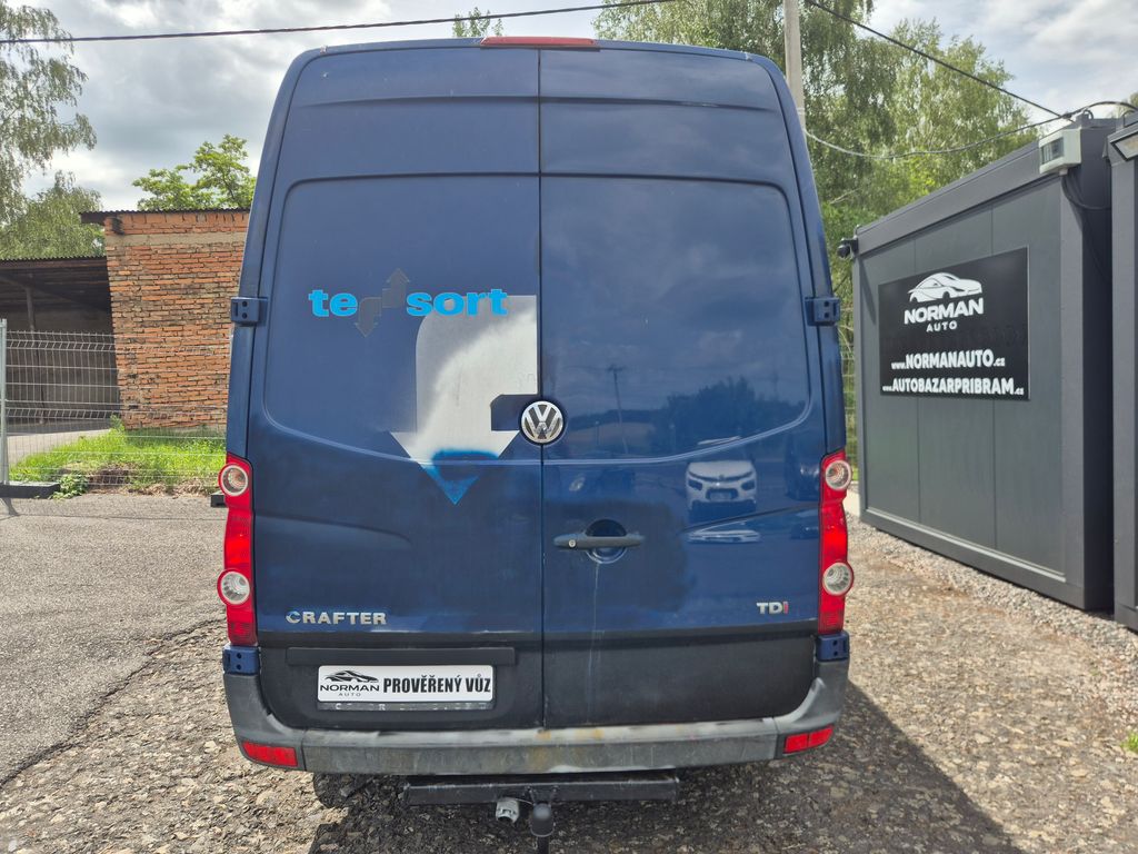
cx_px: 569
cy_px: 427
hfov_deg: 73.9
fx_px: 756
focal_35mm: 23
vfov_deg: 58.9
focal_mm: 5.4
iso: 25
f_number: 1.8
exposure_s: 1/1428
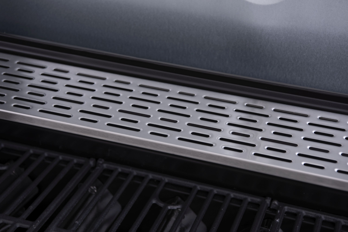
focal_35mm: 70
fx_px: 677
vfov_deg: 19.5
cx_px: 174
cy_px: 116
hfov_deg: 28.8
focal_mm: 70
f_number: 7.1
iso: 160
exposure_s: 1/125
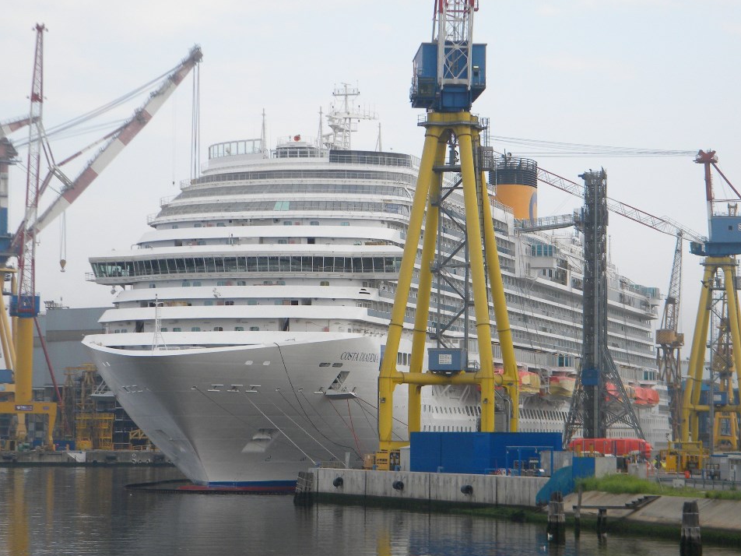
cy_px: 279
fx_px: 2419
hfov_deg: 17.4
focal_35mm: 113
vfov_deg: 13.1
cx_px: 373
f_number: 4.7
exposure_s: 1/500
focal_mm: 19
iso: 138
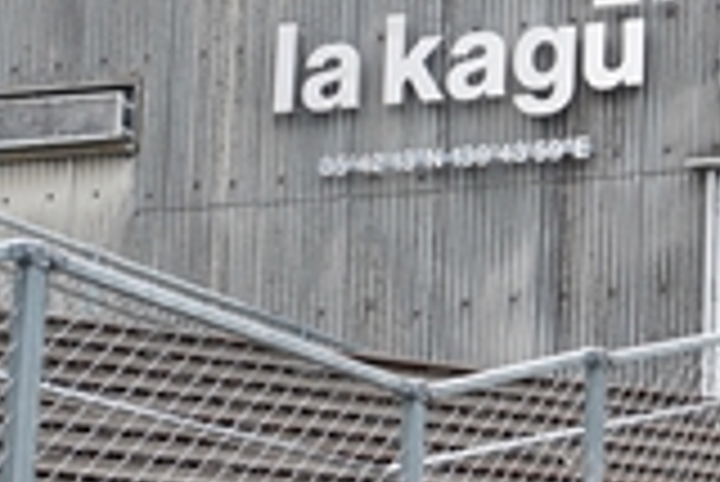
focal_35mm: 175
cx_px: 1161
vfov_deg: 7.8
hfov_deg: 11.2
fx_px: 3503
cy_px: 471
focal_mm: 35
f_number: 3.5
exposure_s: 1/400
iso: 100
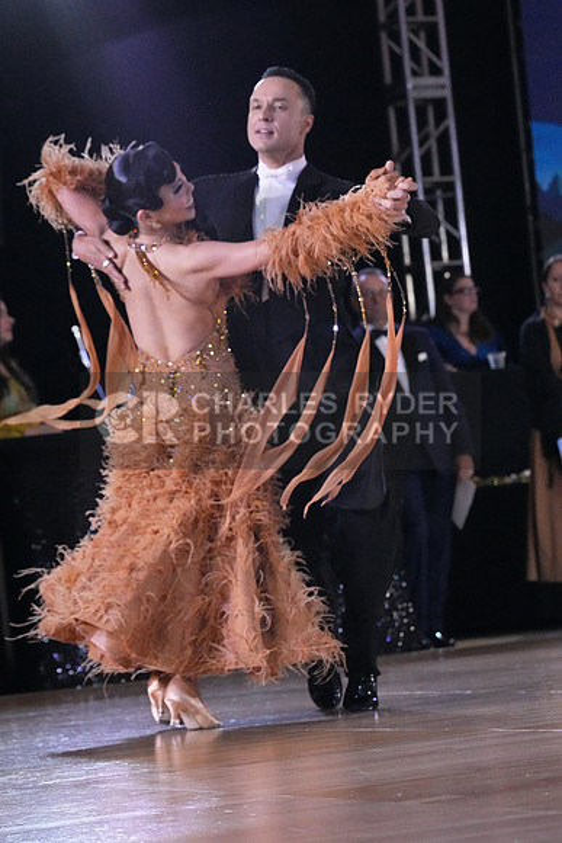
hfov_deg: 10.2
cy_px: 422
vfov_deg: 15.2
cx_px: 281
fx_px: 3159
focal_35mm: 135
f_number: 7.1
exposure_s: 1/400
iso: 20000
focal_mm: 135
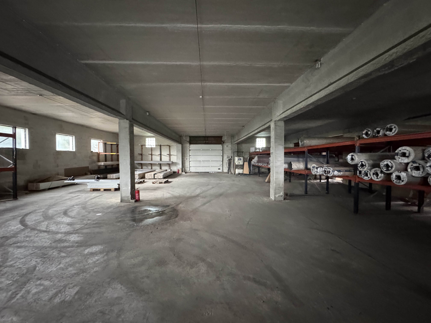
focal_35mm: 14
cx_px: 216
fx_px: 174
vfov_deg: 85.7
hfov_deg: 102.1
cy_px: 162
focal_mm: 2.22
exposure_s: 1/42
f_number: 2.2
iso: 1250
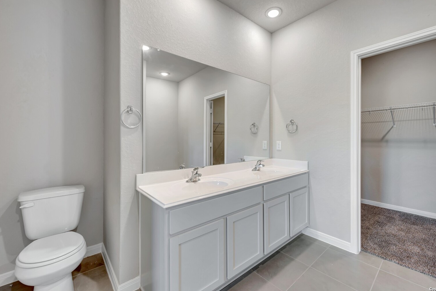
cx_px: 226
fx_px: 182
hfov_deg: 100.3
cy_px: 140
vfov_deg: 77.3
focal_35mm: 15
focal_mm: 14
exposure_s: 1/1.25
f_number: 9
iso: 100
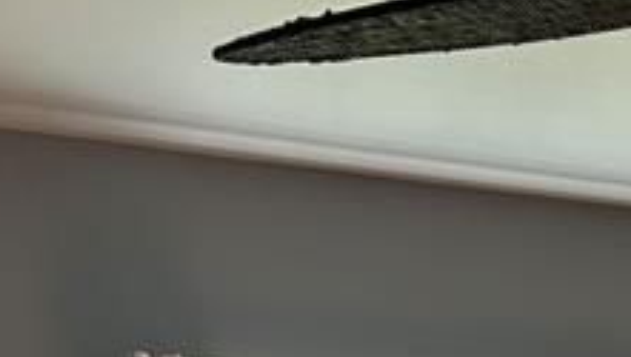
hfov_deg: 14.8
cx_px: 1048
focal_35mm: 131
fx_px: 2195
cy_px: 957
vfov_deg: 8.3
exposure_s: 1/163
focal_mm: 5.7
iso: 64
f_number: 1.5
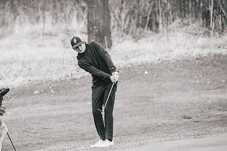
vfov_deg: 4.5
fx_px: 1923
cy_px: 92
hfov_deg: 6.8
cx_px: 95
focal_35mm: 305
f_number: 2.8
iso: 640
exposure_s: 1/3200
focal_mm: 150
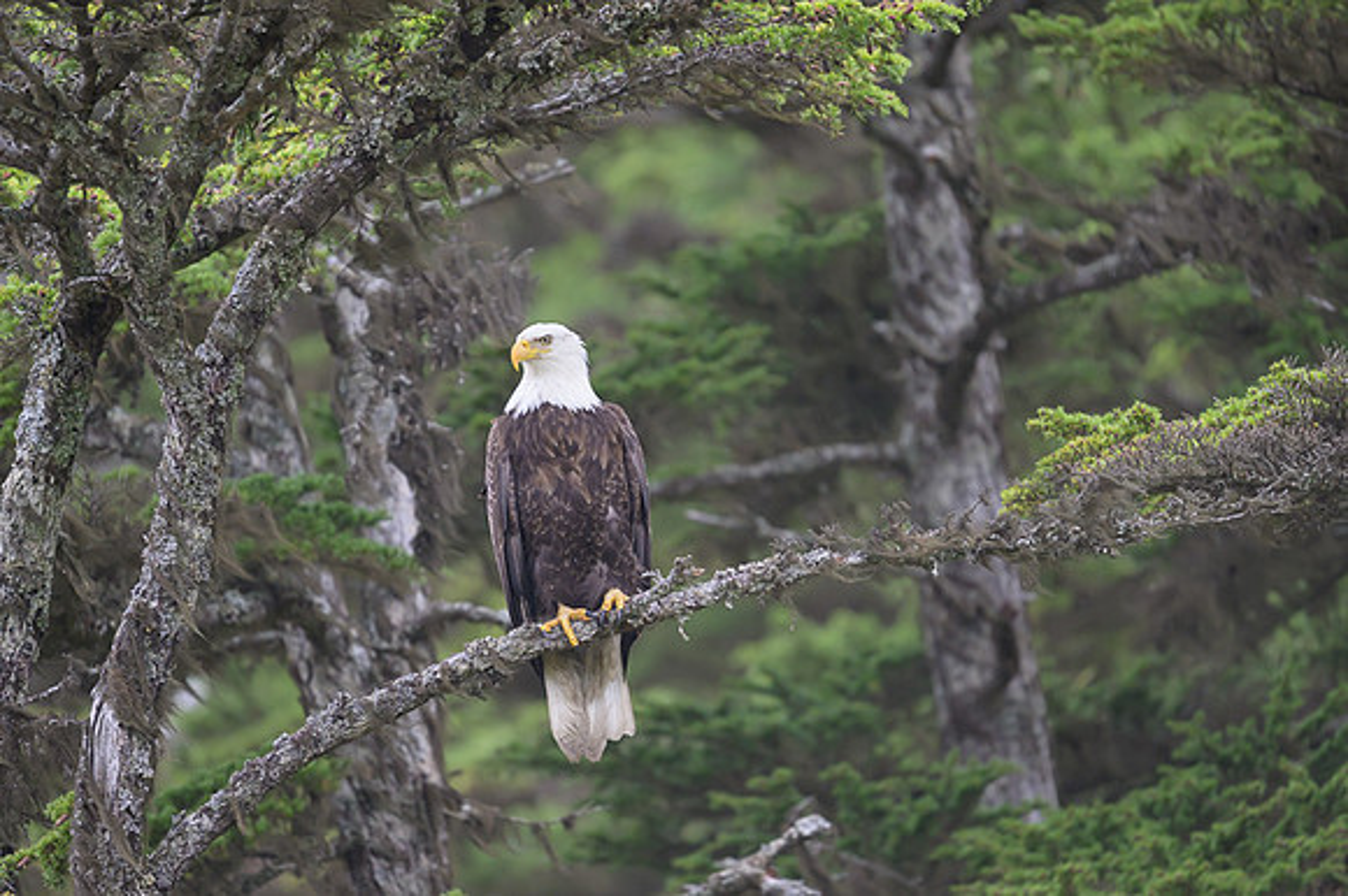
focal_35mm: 560
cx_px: 674
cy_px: 448
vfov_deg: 2.5
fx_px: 20956
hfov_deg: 3.7
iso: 1000
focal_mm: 560
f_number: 4.5
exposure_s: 1/320
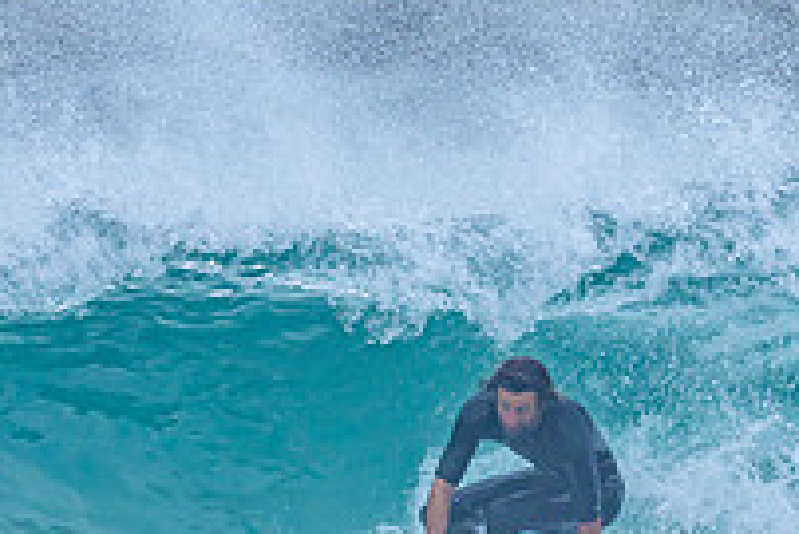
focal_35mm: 3152
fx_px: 70005
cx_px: 357
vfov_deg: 0.4
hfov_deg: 0.7
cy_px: 504
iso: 900
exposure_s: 1/2000
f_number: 6.3
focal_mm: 800
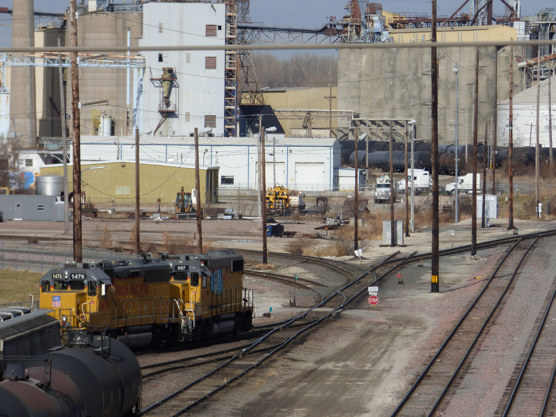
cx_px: 278
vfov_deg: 4.1
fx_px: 5814
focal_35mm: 362
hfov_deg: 5.5
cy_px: 208
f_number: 5.6
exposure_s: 1/800
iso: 100
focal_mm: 58.95
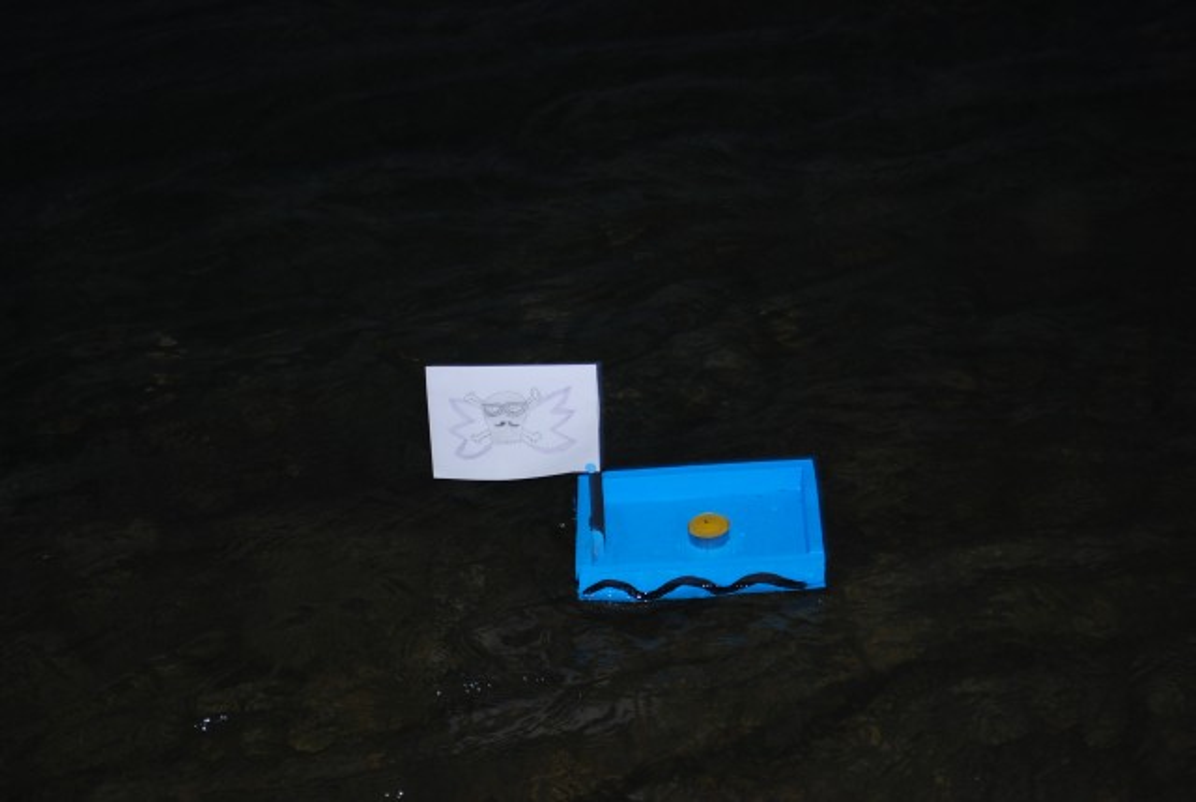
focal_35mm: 82
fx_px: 2745
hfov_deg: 24.6
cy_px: 401
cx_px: 598
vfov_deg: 16.6
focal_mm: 55
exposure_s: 1/60
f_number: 5.6
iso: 200
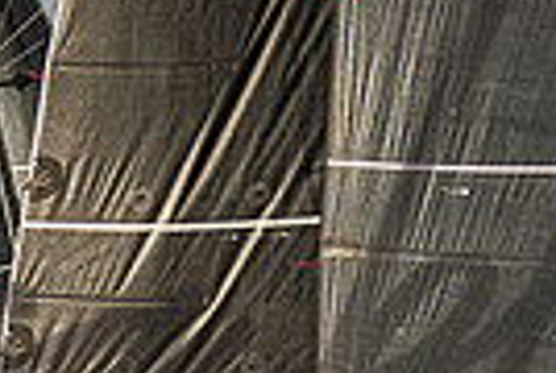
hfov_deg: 2.7
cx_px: 297
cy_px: 543
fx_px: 11810
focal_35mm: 763
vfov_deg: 1.8
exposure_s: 1/1000
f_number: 4.8
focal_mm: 130
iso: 125
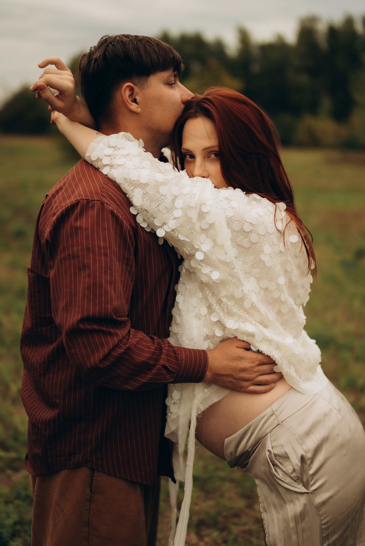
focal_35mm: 52
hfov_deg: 26.0
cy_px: 266
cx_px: 179
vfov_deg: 38.2
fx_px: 790
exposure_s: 1/2000
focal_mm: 50
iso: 125
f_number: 1.8
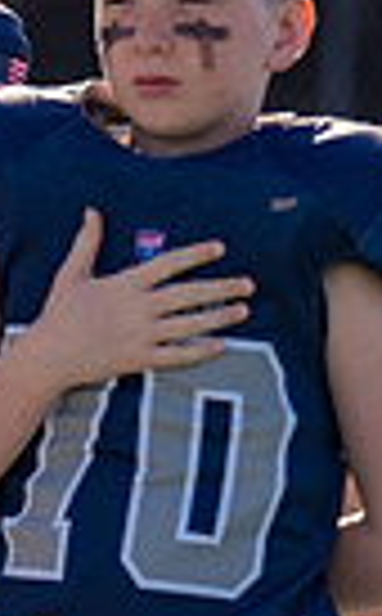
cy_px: 139
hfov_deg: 1.4
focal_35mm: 927
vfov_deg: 2.3
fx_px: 15523
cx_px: 1240
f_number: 2.8
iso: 100
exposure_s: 1/1250
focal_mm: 200
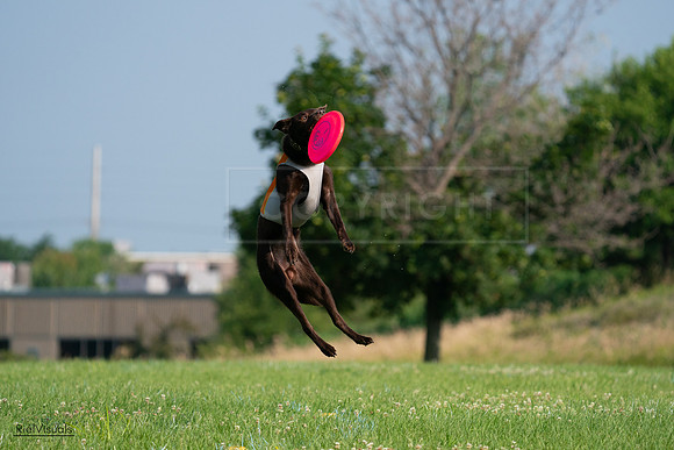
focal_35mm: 291
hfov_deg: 7.1
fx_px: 5449
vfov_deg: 4.7
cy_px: 225
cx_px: 337
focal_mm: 291
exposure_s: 1/4000
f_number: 5.6
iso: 1000
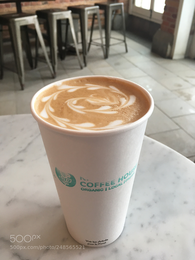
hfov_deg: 48.2
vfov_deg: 61.7
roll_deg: +0.4
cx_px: 98
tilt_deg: -34.7
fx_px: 218
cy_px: 130
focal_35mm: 29
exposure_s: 1/30
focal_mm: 4.15
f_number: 2.2
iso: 25
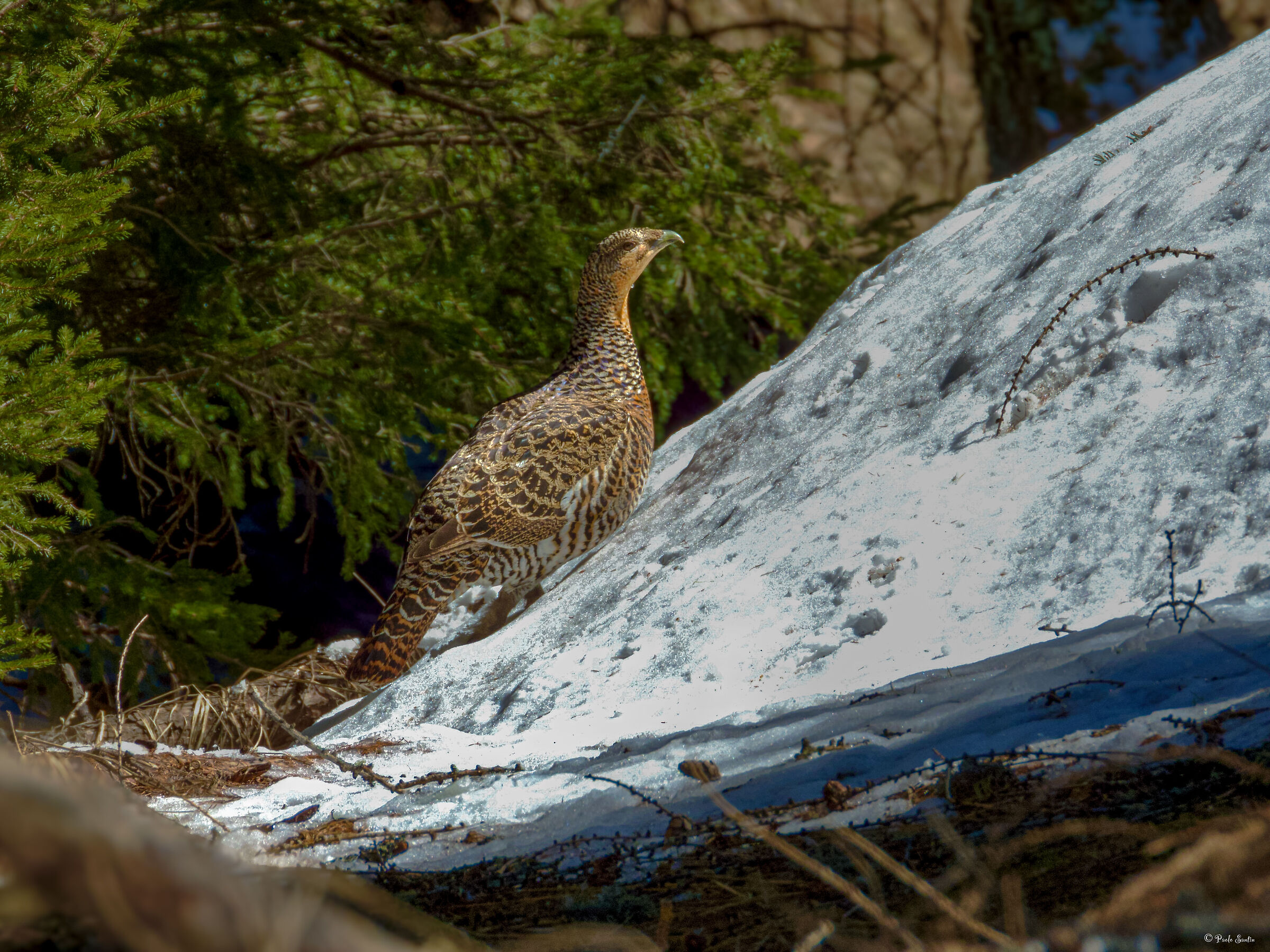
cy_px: 476
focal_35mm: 860
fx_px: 31558
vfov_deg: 1.7
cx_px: 635
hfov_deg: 2.3
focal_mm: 155
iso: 100
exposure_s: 1/640
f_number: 5.6
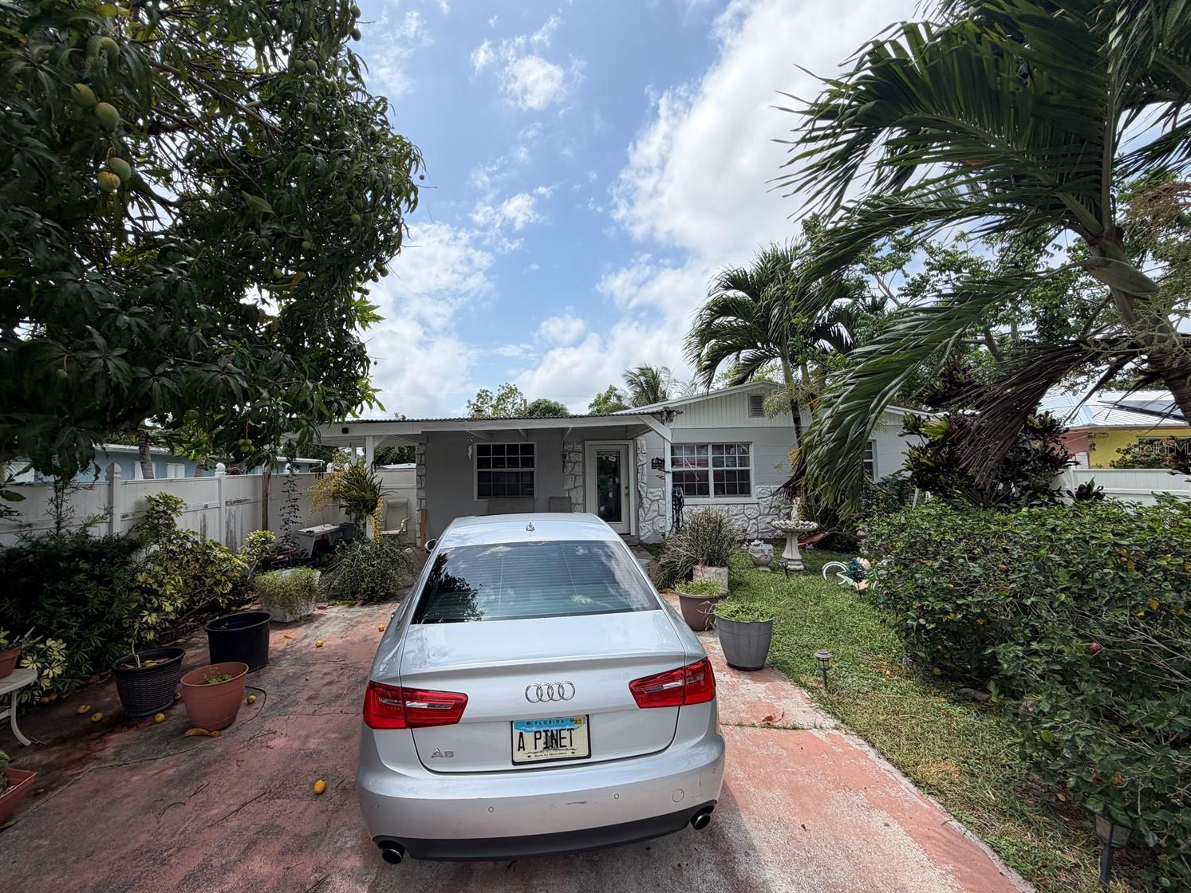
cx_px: 567
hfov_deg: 98.1
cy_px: 448
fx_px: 516
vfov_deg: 81.8
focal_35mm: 15
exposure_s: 1/1167
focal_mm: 2.22
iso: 20
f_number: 2.2
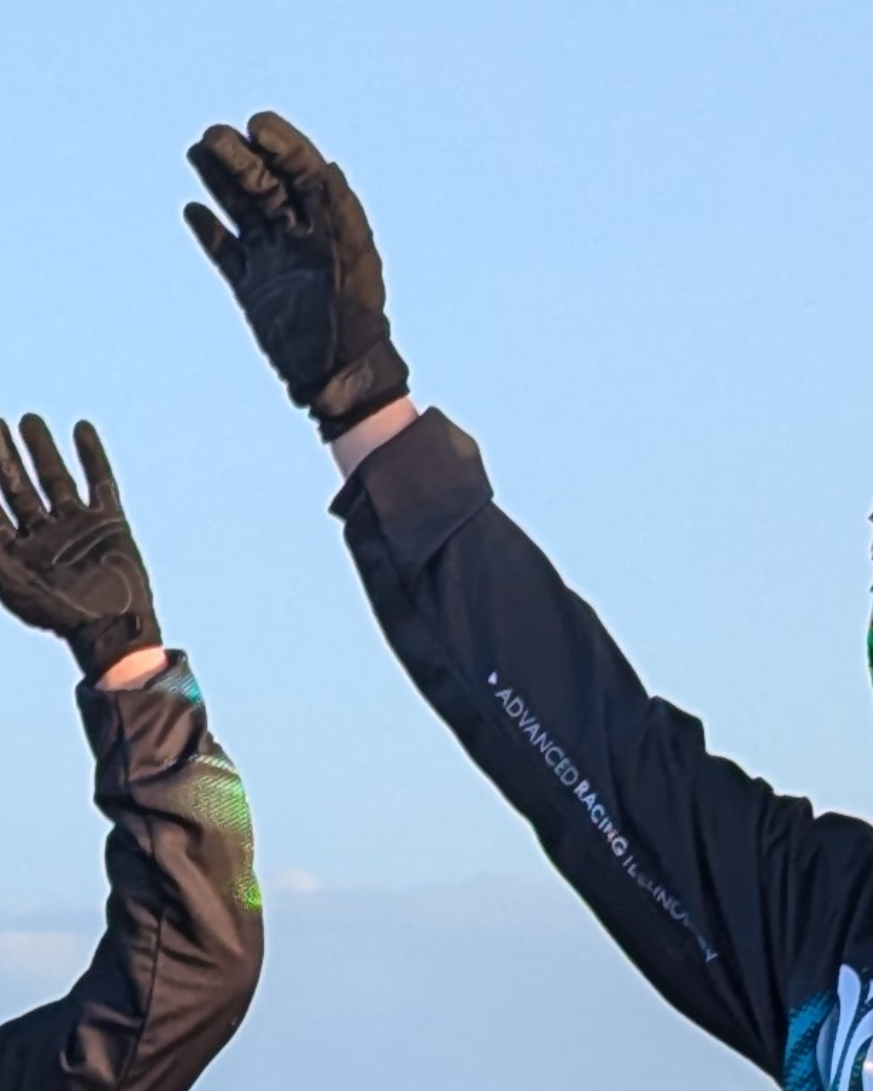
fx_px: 8043
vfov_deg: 7.4
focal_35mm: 249
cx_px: -92
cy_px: 2210
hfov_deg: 6.2
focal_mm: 6.81
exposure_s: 1/455
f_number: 1.85
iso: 44
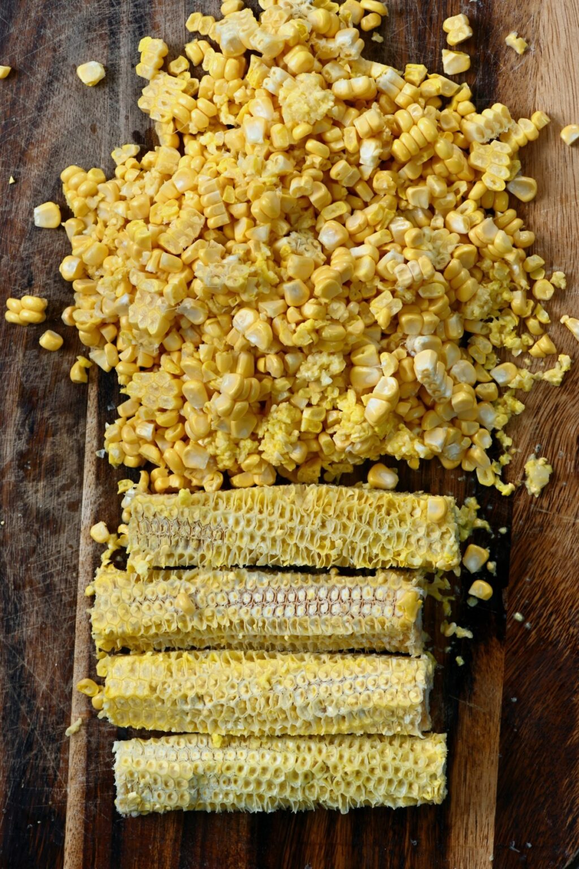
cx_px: 290
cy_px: 434
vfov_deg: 19.5
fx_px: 2533
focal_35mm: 105
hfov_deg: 13.0
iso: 200
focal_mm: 105
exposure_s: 1/20
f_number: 18
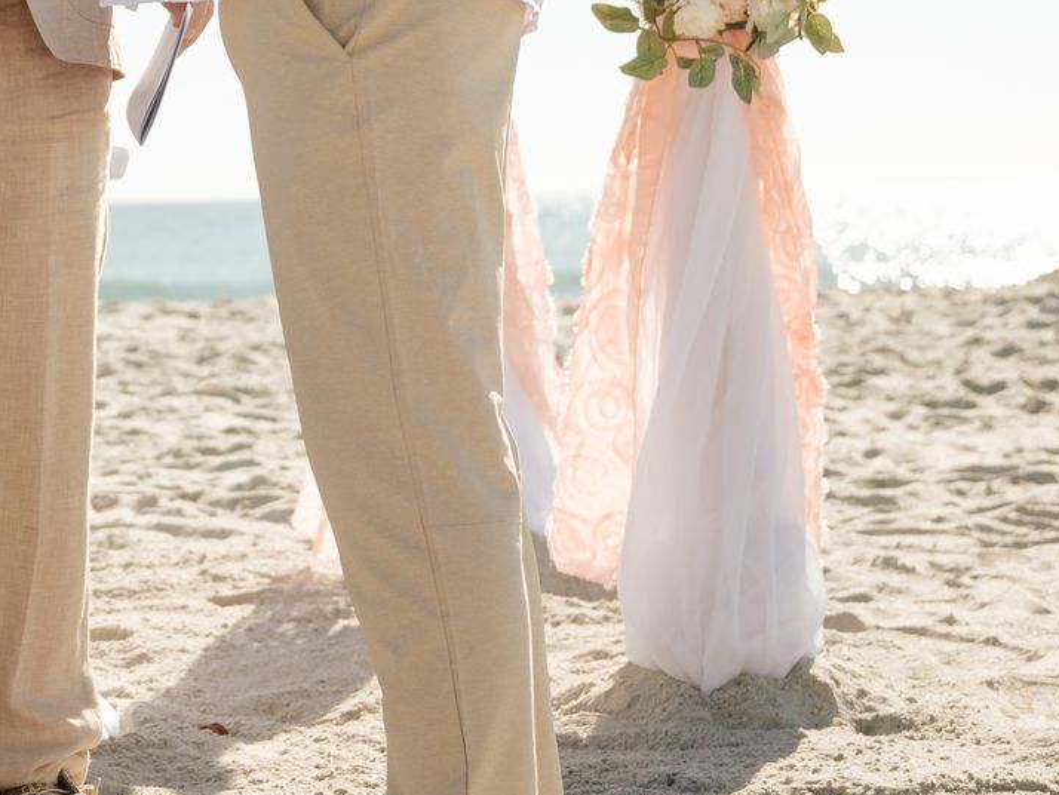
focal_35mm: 140
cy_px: -225
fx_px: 4284
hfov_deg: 13.8
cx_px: -47
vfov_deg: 10.4
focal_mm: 50
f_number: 4
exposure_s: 1/2500
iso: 400
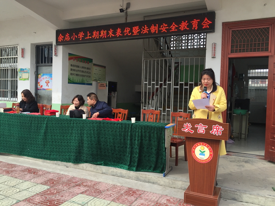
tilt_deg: -2.4
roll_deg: -1.7
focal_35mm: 29
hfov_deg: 61.7
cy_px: 103
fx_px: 230
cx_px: 138
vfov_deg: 48.2
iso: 32
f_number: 2.2
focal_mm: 4.15
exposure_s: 1/430
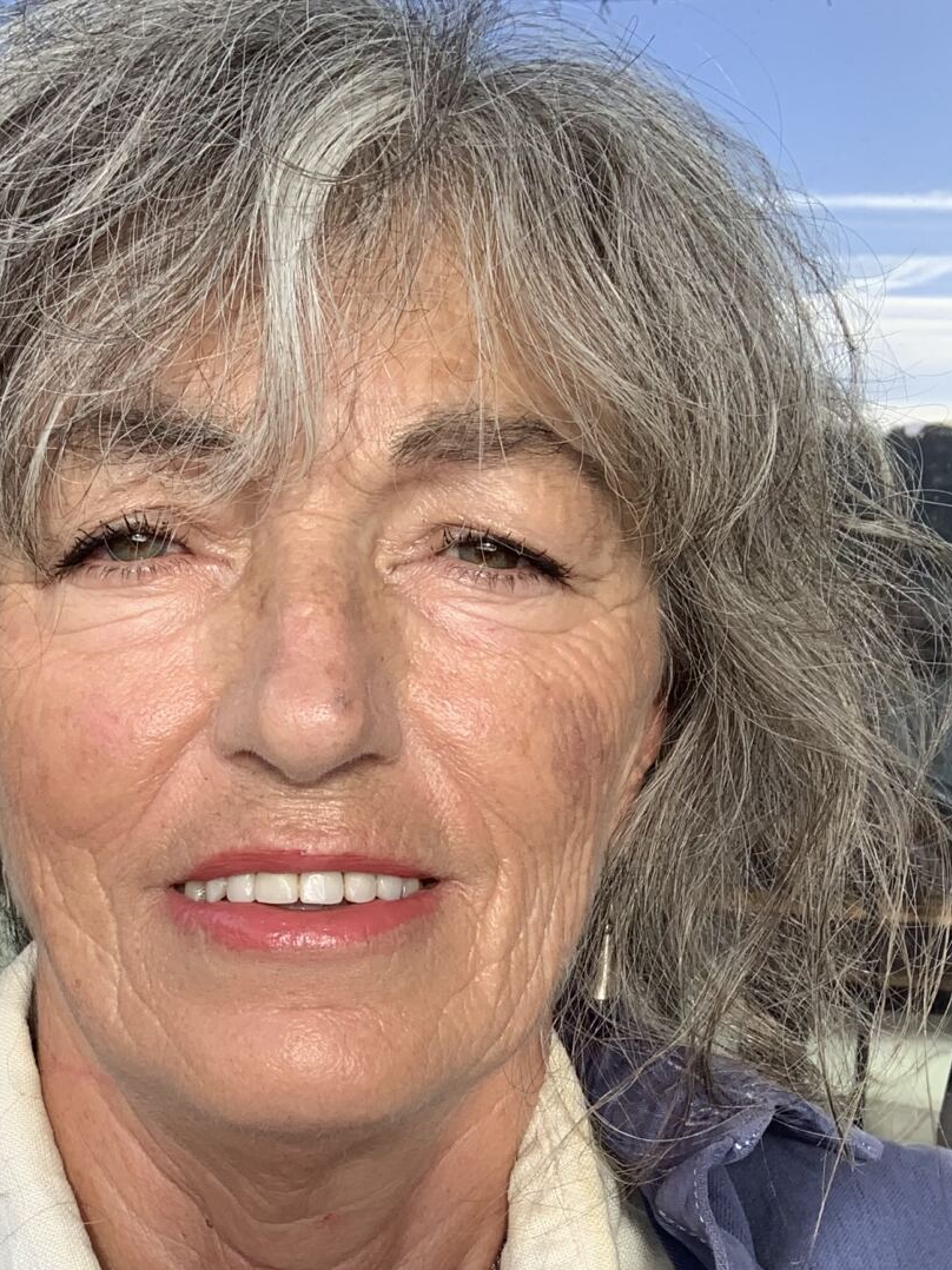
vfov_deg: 33.2
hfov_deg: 25.4
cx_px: 242
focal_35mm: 57
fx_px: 2091
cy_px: 924
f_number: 2.2
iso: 16
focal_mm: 2.87
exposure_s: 1/269
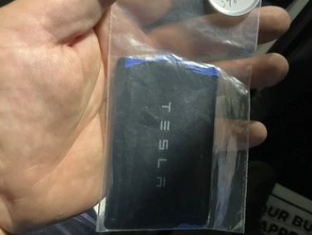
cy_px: 94
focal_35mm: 35
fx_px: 316
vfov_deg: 40.6
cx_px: 175
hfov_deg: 52.4
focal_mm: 3
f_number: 1.8
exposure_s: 1/29
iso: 320
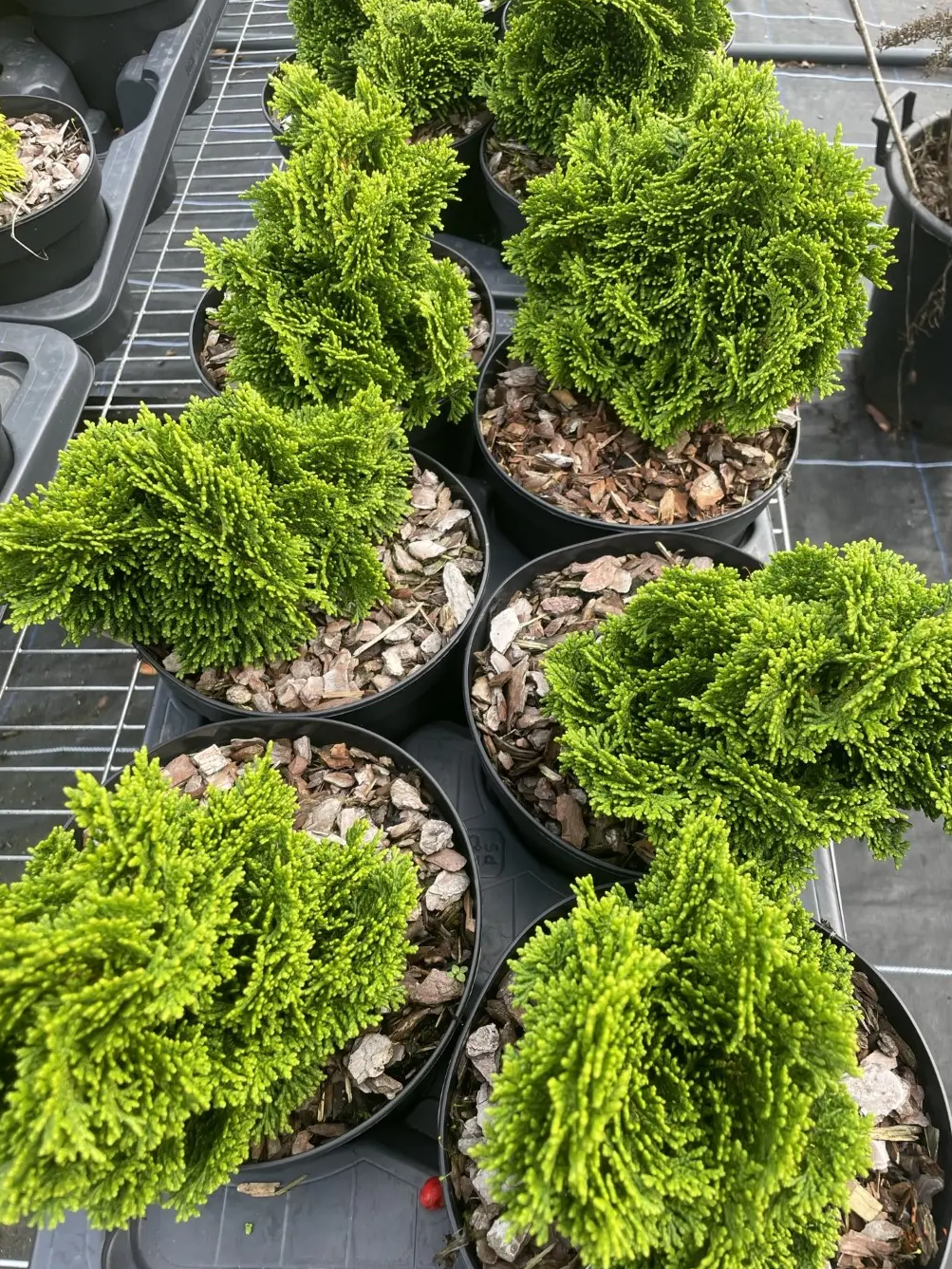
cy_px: 617
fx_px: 1027
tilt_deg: -55.3
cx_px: 500
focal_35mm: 28
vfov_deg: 63.4
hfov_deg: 49.7
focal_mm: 4.2
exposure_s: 1/256
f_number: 1.6
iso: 32
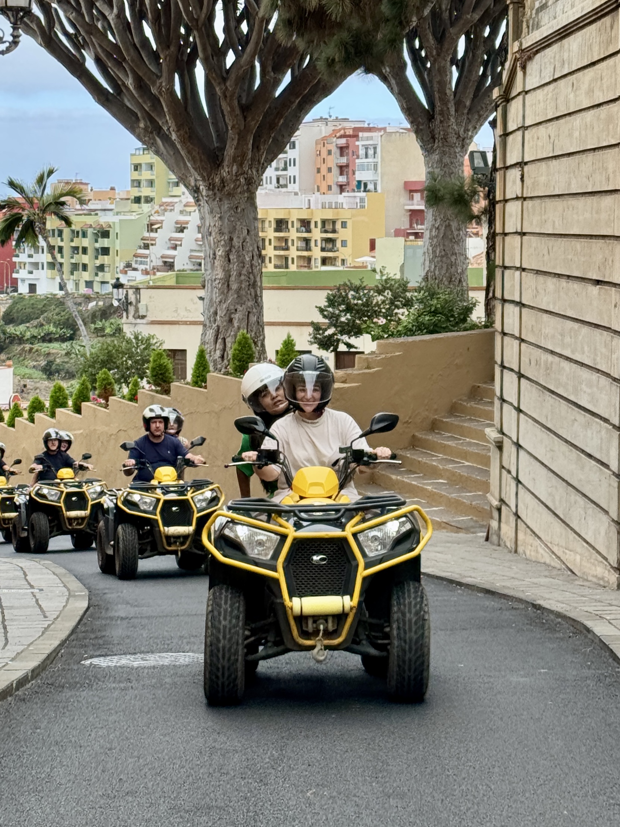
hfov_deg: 22.6
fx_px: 1552
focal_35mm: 65
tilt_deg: -5.0
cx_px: 253
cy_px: 329
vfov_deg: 29.7
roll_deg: -0.7
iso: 64
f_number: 1.78
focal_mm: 6.76
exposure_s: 1/888
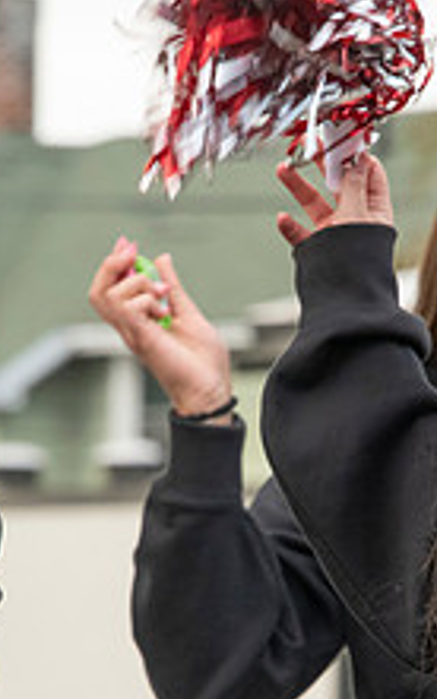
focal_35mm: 804
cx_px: 317
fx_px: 15331
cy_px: 511
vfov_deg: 2.6
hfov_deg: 1.6
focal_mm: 300
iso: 3200
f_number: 11
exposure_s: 1/320
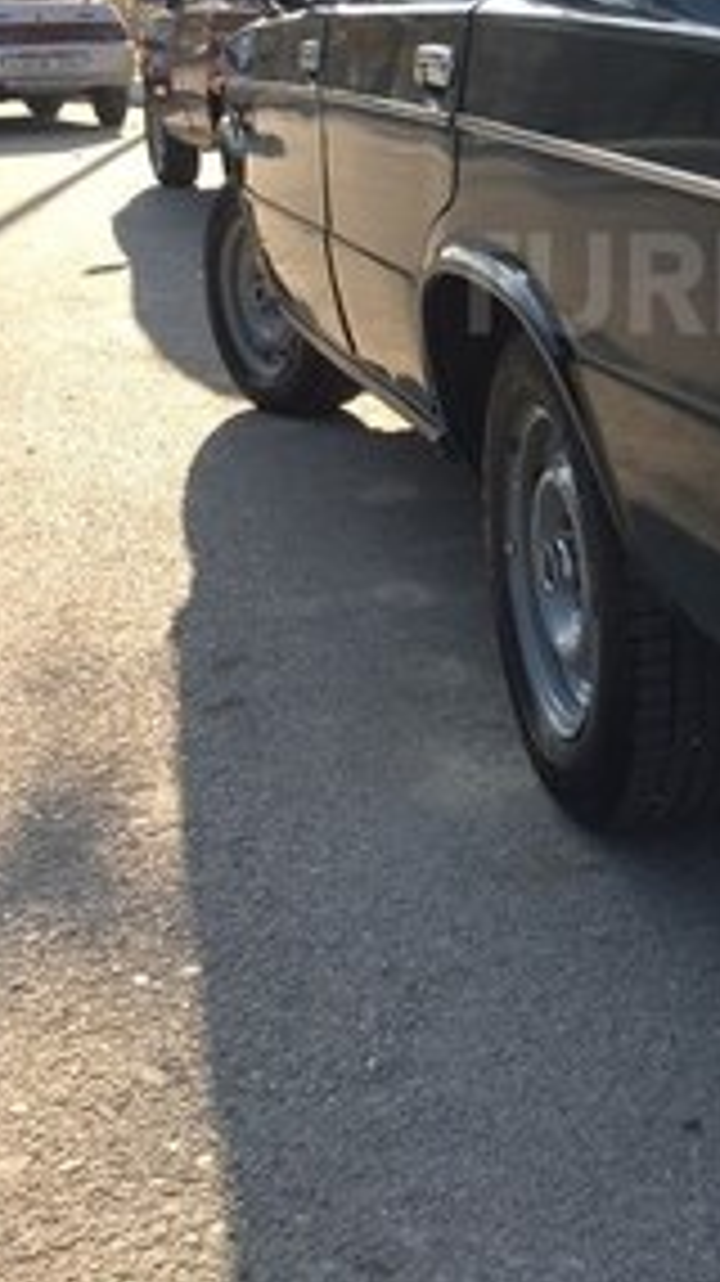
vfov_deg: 36.7
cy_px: 283
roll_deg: +1.0
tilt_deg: -6.3
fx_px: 1869
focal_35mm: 55
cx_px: 788
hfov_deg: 20.8
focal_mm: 4.15
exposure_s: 1/444
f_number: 2.2
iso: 32
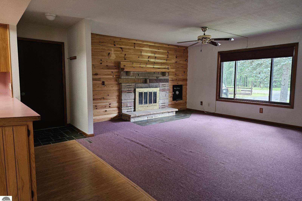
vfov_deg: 53.1
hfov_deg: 73.7
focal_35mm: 24
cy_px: 94
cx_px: 151
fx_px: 201
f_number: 1.8
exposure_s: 1/30
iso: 500
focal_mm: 5.4
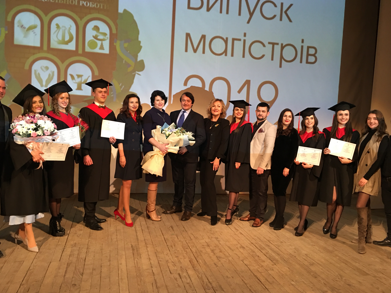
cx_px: 197
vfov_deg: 46.8
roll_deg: -3.7
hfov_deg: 60.0
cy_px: 143
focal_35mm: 30
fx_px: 339
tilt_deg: -2.9
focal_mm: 4.15
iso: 80
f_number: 2.2
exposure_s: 1/17
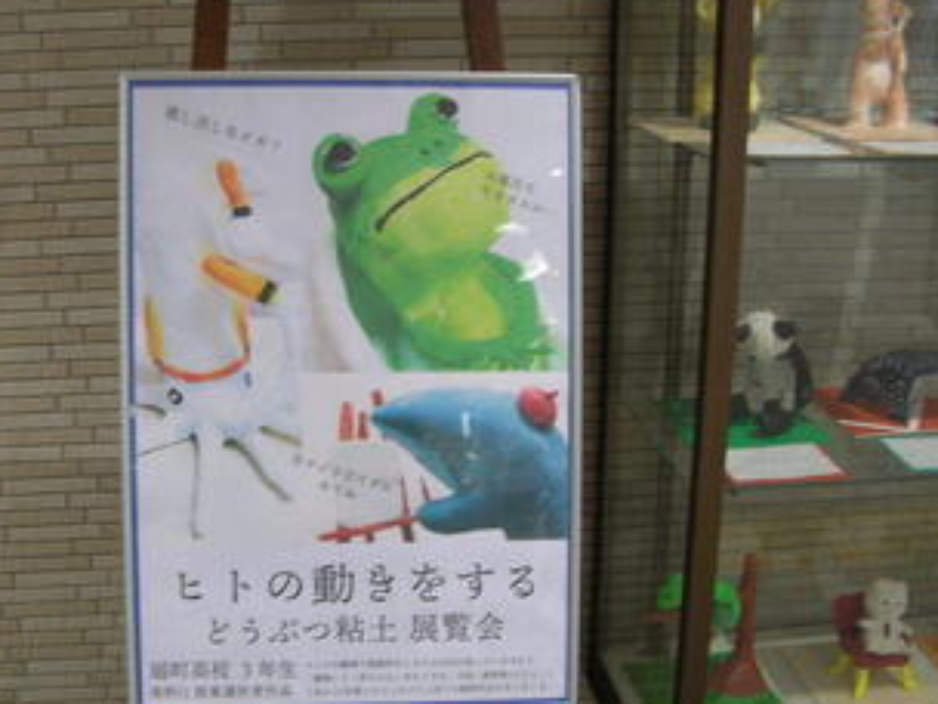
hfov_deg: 41.1
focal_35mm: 46
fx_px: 1246
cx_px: 386
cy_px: 395
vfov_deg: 31.5
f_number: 2.8
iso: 68
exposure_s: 1/5.8
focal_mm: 5.8
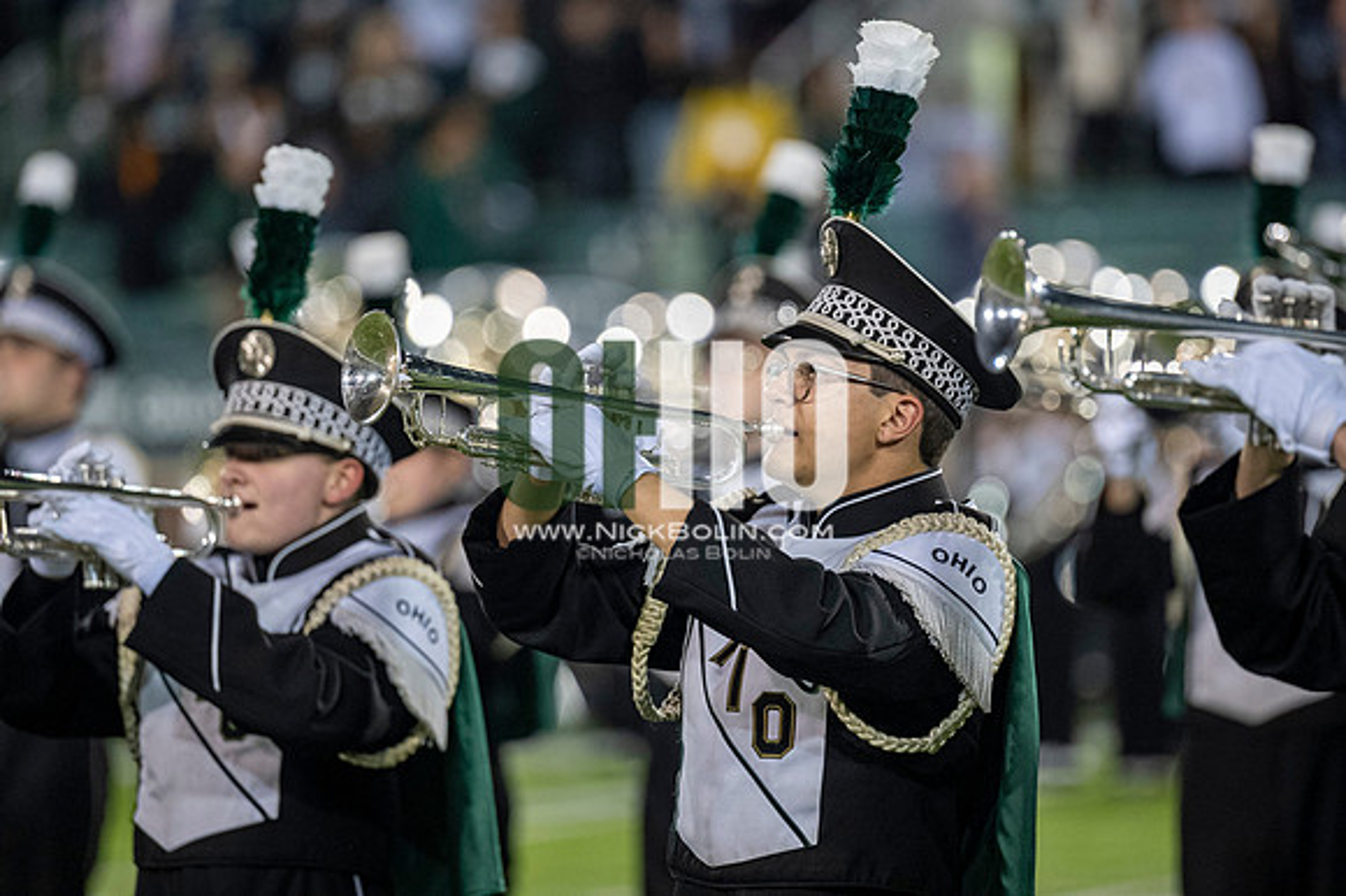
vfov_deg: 4.6
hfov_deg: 6.9
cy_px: 448
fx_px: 11210
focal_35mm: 300
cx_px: 673
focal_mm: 200
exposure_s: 1/500
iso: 1000
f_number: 2.8
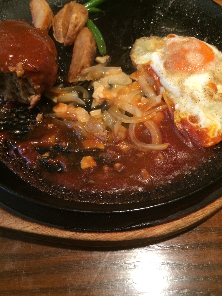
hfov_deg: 48.2
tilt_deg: -62.7
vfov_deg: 61.7
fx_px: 248
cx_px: 111
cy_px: 148
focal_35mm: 29
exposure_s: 1/24
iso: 250
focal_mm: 4.15
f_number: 2.2
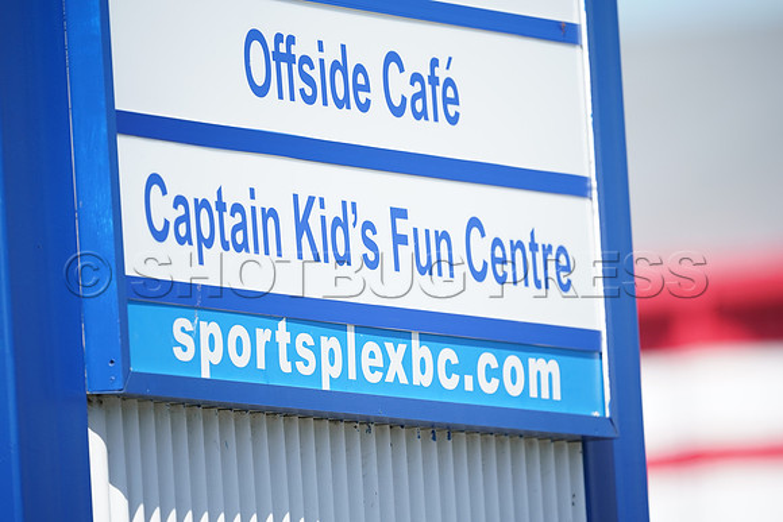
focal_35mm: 600
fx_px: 13052
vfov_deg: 2.3
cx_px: 392
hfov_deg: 3.4
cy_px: 261
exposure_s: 1/1600
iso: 400
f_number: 4
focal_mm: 600
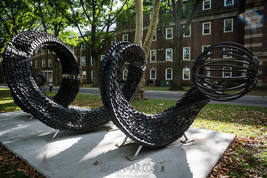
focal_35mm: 24
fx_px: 178
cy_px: 89
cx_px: 134
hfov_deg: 73.7
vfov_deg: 53.2
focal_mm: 24
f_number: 4.5
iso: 250
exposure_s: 1/250
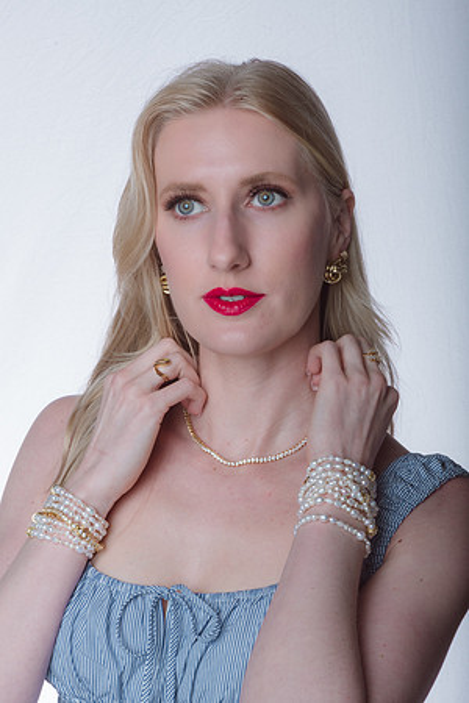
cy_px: 352
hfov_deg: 13.0
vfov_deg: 19.5
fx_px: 2052
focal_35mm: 105
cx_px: 234
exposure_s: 1/250
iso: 400
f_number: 36
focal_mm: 105
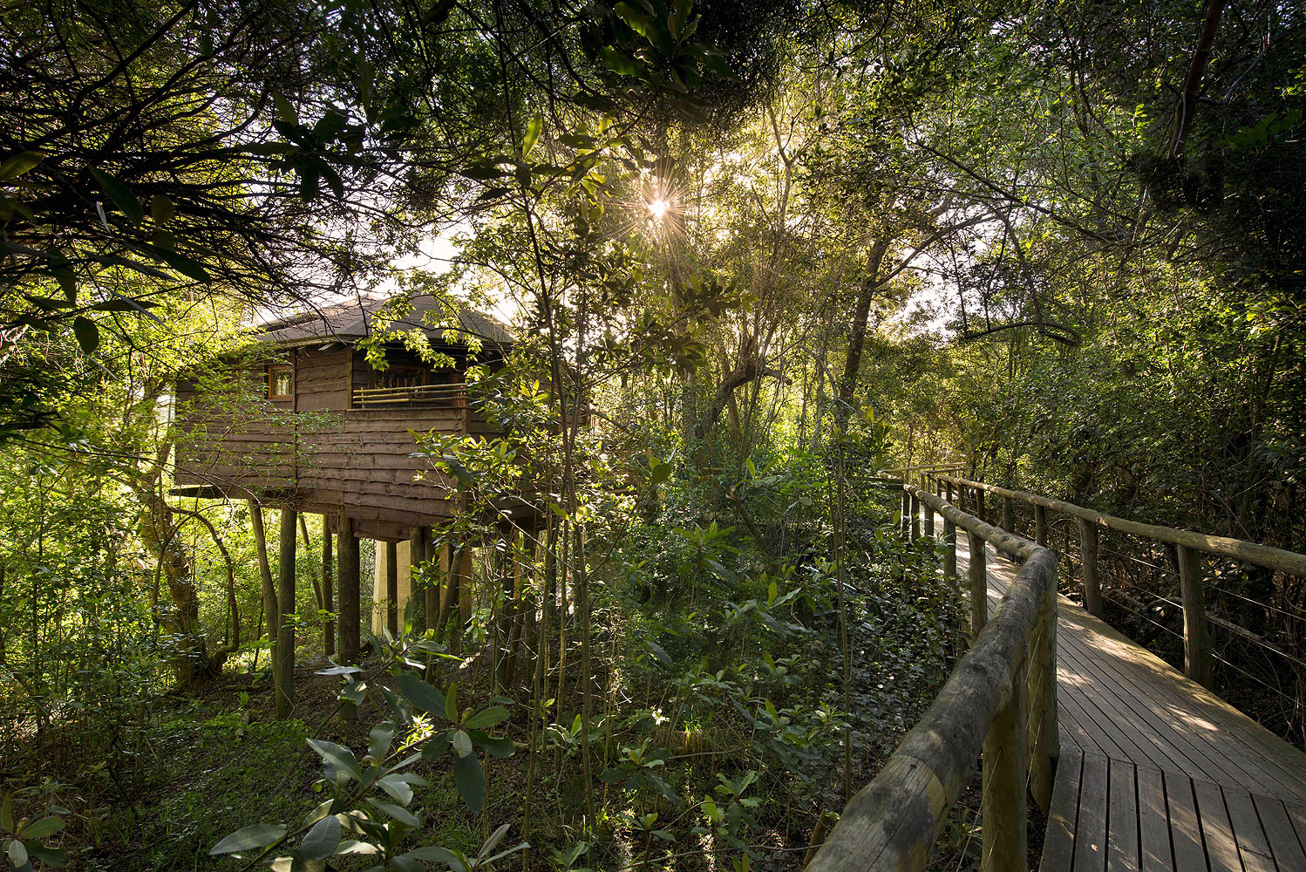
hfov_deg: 104.2
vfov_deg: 81.3
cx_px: 653
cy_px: 436
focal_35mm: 14
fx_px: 508
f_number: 8
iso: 200
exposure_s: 1/20
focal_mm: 14
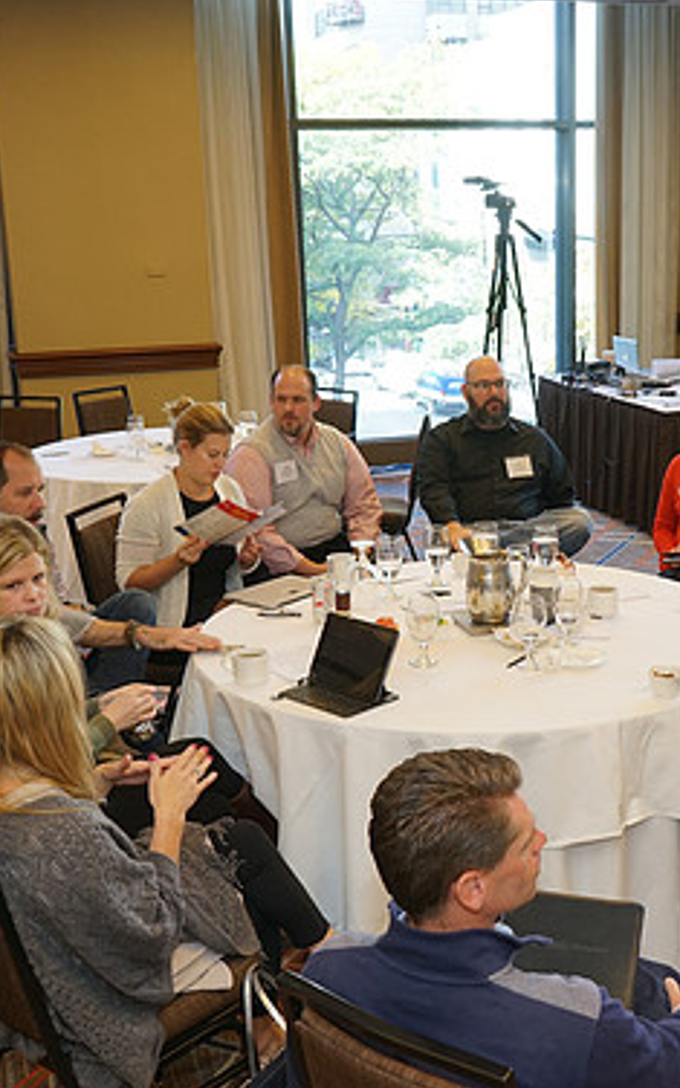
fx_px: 1305
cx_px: 477
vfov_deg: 45.3
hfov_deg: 28.9
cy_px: 554
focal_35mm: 44
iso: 800
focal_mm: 28
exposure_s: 1/80
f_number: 5.6
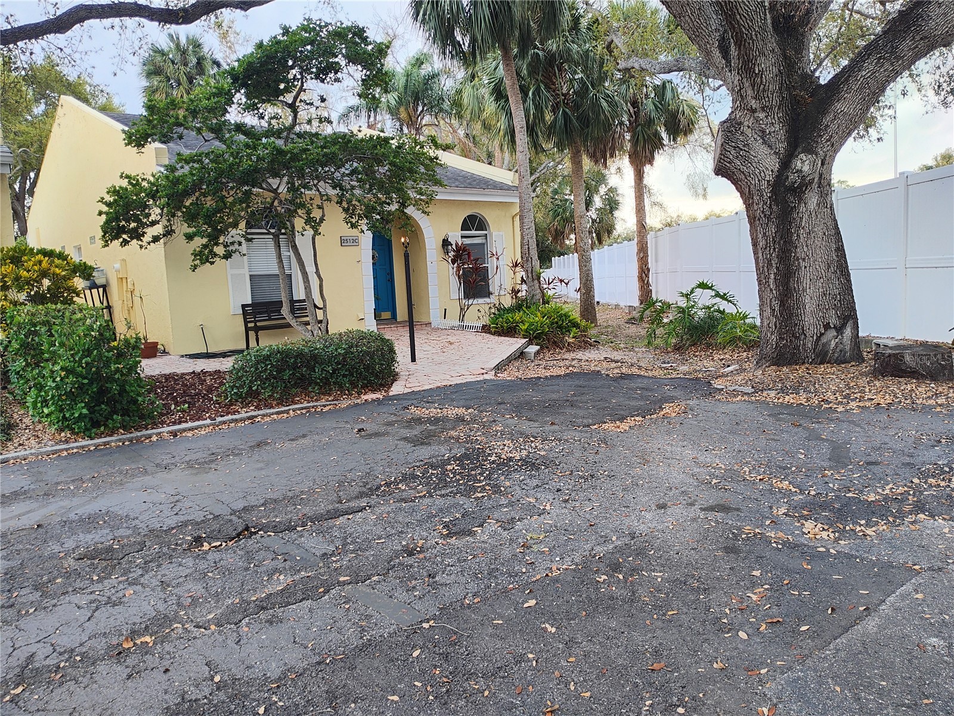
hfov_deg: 69.4
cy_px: 358
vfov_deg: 54.9
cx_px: 477
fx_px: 689
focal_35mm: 25
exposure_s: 1/155
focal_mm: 4.15
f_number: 1.5
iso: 100
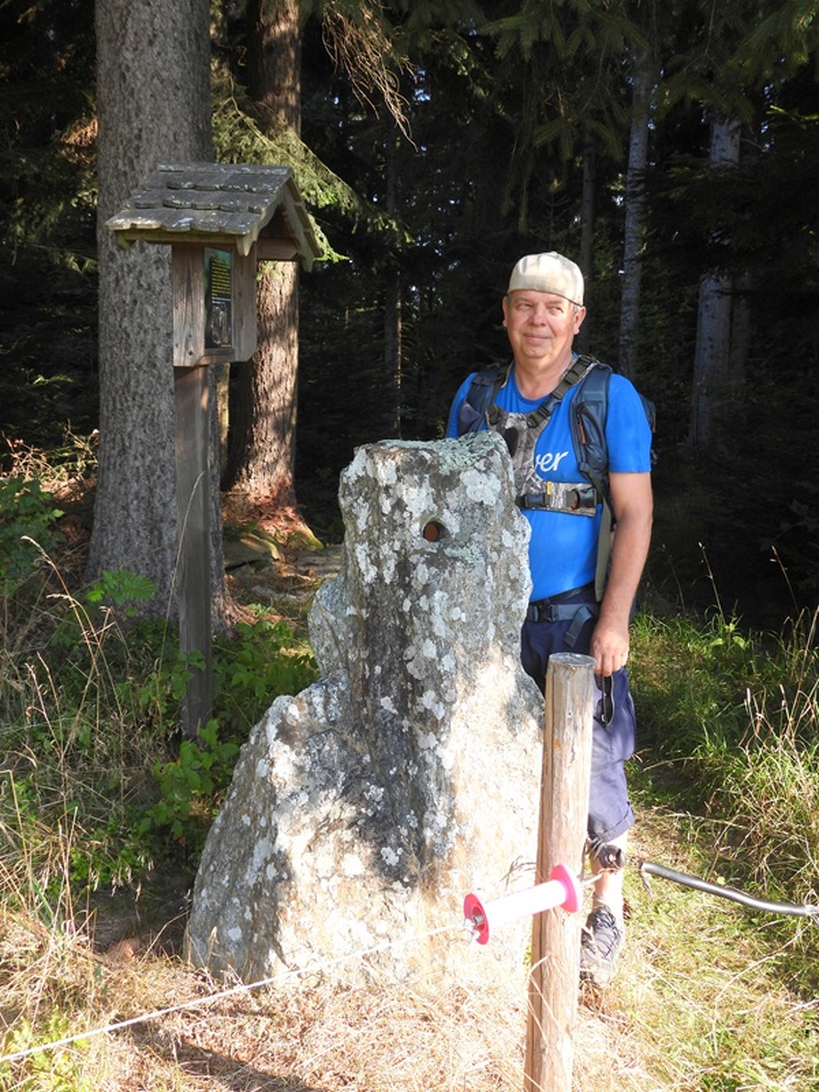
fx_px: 1104
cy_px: 546
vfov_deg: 52.6
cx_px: 410
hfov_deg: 40.7
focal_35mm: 35
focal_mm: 6.2
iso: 100
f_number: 3.2
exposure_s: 1/320
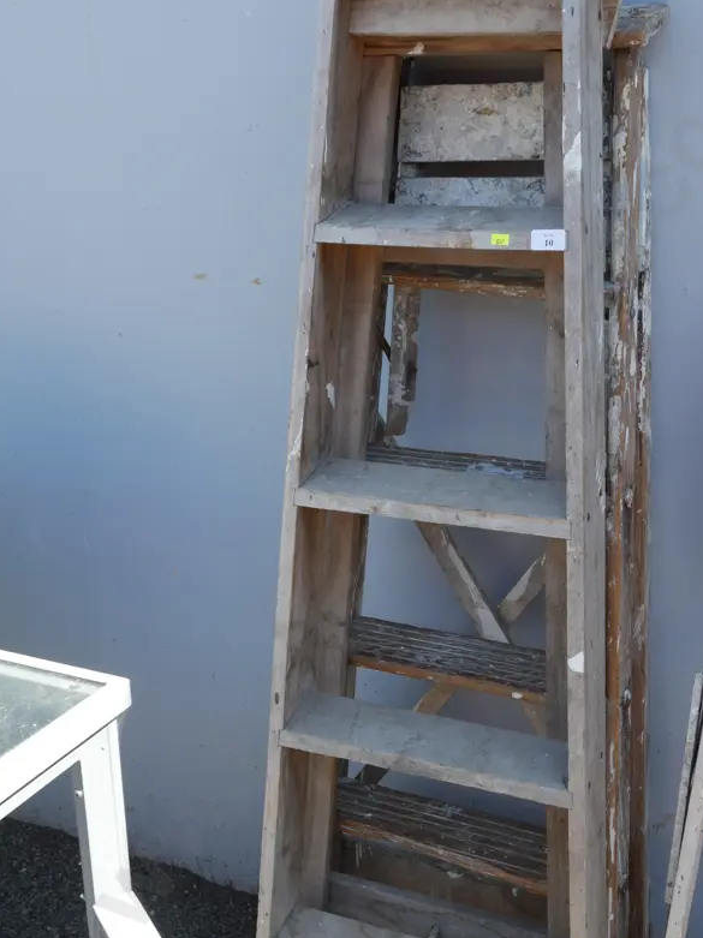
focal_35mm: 42
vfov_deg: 44.8
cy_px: 498
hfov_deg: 34.2
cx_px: 431
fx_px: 1138
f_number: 5.6
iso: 200
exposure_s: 1/200
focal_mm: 16
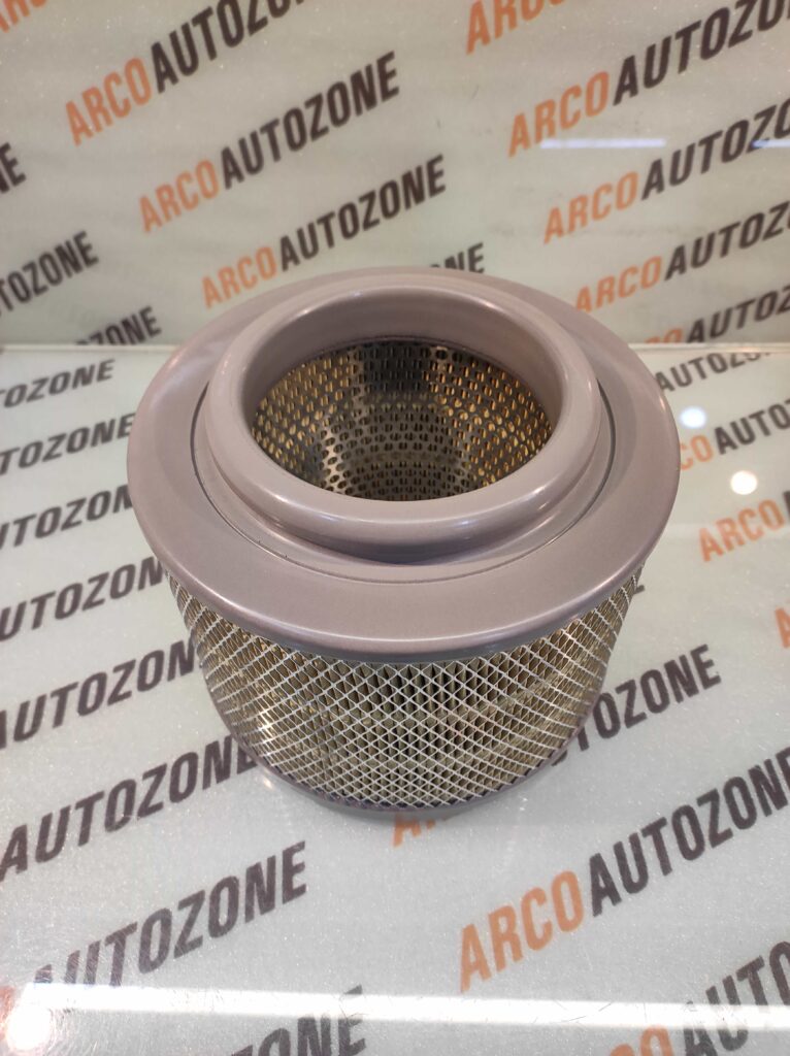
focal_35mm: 17
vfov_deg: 91.1
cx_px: 395
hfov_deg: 74.6
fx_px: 518
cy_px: 528
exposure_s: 1/33
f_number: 1.79
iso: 155
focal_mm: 4.74
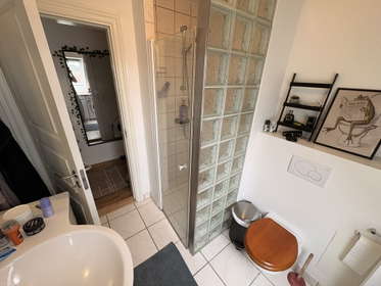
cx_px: 190
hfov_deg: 102.0
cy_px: 143
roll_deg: -1.6
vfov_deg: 85.7
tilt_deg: -23.2
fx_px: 154
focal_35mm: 14
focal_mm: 2.22
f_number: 2.2
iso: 200
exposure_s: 1/100
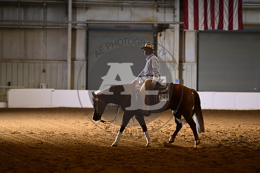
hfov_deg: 10.3
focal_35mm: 200
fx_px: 1445
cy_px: 86
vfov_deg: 6.9
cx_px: 130
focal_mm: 200
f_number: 4
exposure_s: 1/200
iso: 2000
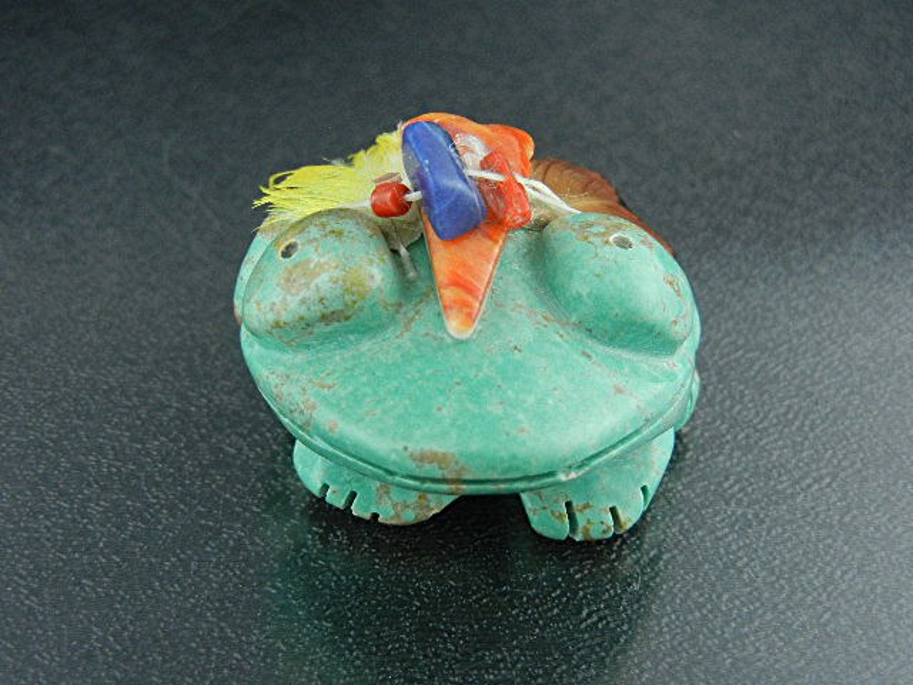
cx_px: 456
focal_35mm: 59
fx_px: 1556
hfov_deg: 32.7
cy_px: 342
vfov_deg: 24.8
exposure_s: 1/19.6
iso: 400
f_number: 4
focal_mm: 10.6
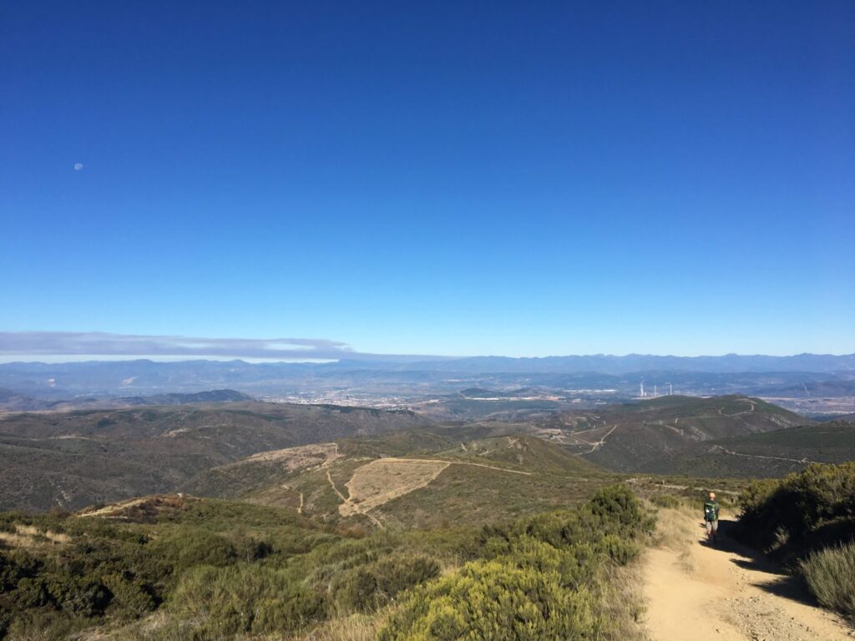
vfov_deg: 48.2
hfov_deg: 61.7
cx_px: 428
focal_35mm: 29
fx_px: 716
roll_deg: +0.6
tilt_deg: +4.3
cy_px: 320
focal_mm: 4.15
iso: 25
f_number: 2.2
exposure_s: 1/2564
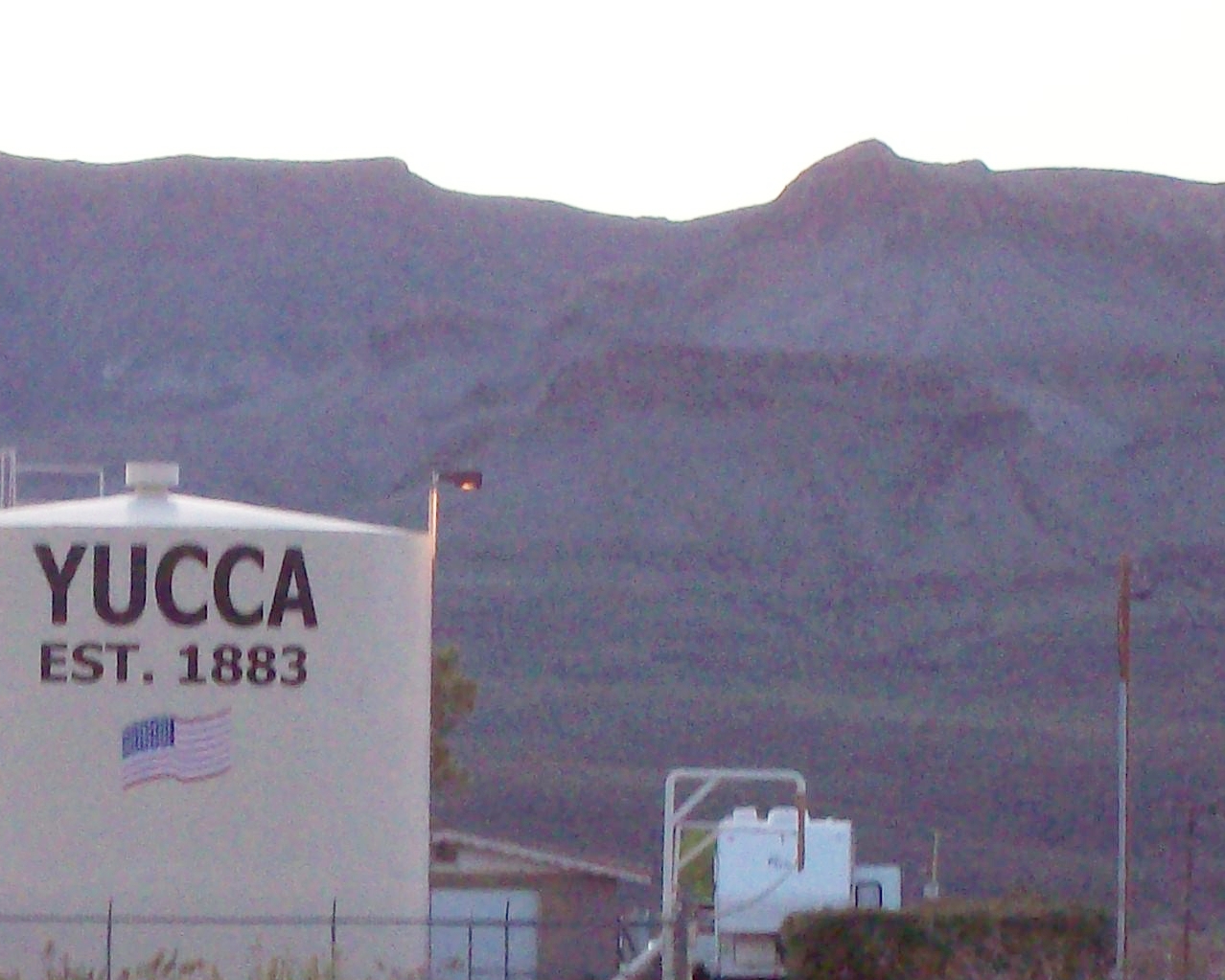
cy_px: 1030
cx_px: -8
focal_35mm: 252
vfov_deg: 6.1
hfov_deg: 7.6
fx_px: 9138
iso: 200
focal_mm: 18
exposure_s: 1/128
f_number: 4.8
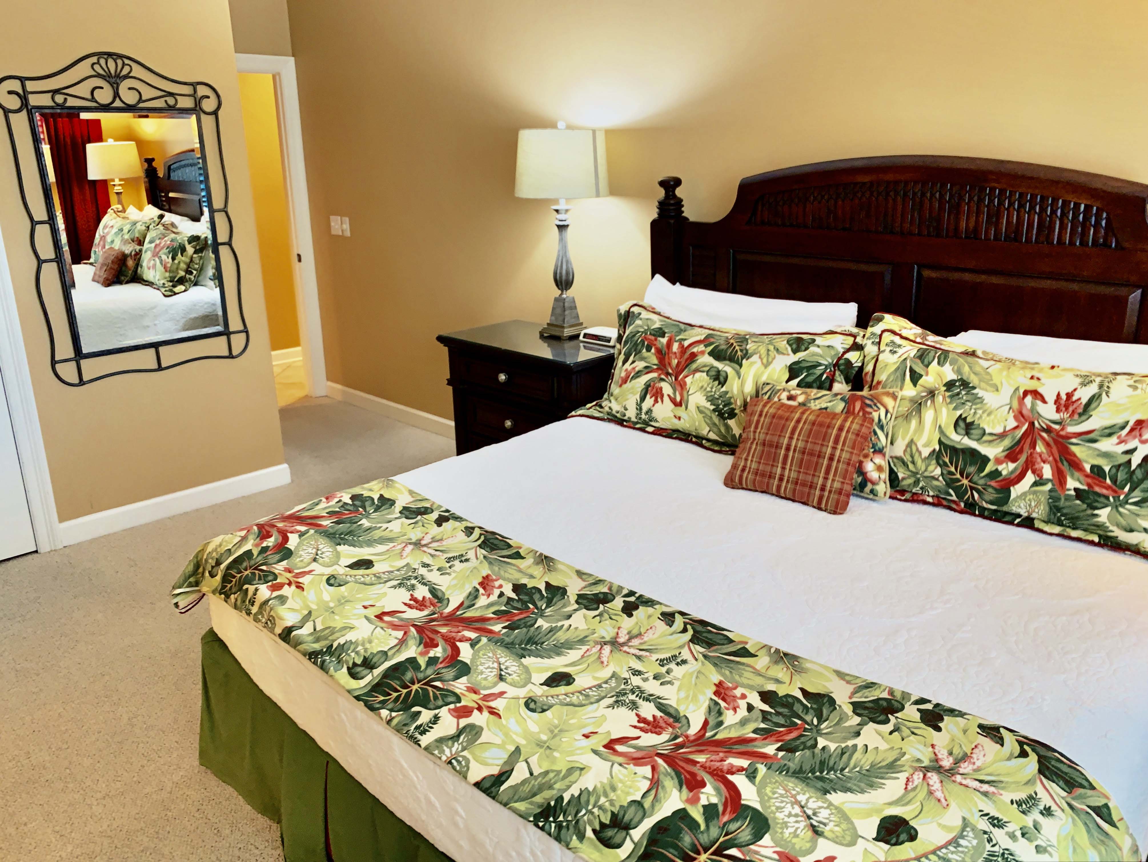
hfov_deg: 67.3
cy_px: 431
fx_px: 862
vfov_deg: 53.1
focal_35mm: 26
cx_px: 574
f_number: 1.8
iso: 100
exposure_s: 1/60
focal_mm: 4.25
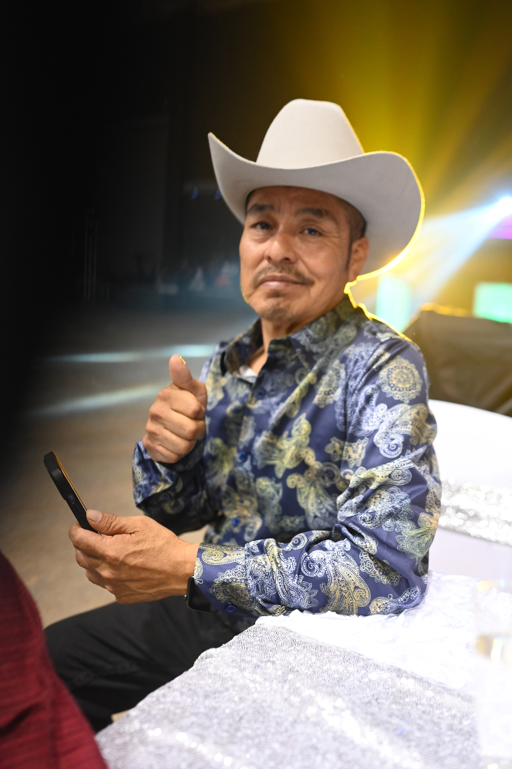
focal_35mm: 35
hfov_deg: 37.8
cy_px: 384
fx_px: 748
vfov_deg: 54.5
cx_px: 256
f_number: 2.8
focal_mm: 35
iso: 3200
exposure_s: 1/60
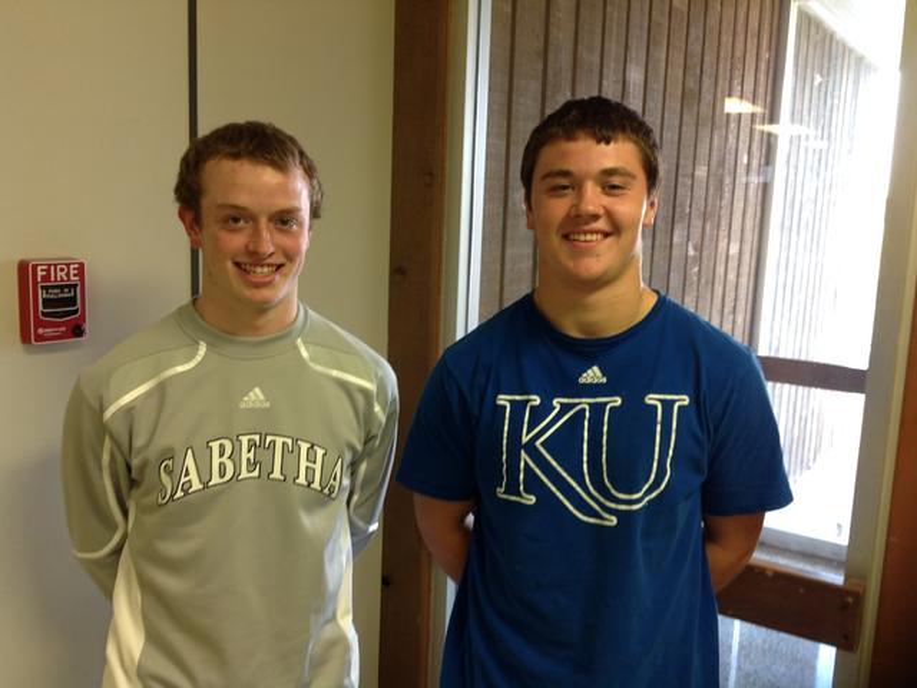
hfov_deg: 52.6
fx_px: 927
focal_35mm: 35
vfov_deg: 40.7
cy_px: 344
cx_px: 458
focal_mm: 4.28
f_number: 2.4
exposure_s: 1/15
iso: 80
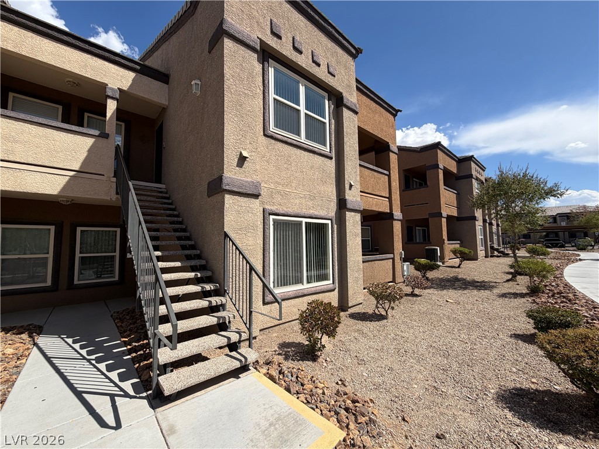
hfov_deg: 102.1
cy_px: 224
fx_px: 242
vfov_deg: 85.7
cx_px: 300
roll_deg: +0.8
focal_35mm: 14
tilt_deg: +4.7
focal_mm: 2.22
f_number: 2.2
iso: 20
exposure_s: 1/970
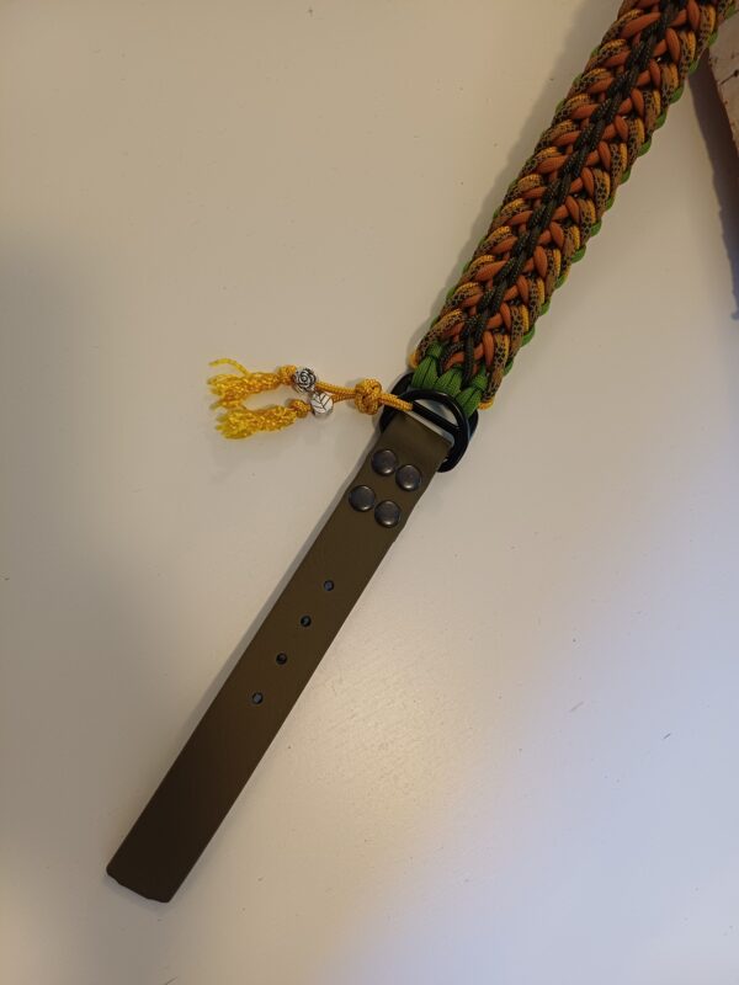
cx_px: 370
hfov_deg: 54.9
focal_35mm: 25
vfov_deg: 69.4
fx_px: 712
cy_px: 492
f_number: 1.8
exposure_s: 1/33.3
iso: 400
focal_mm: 4.65
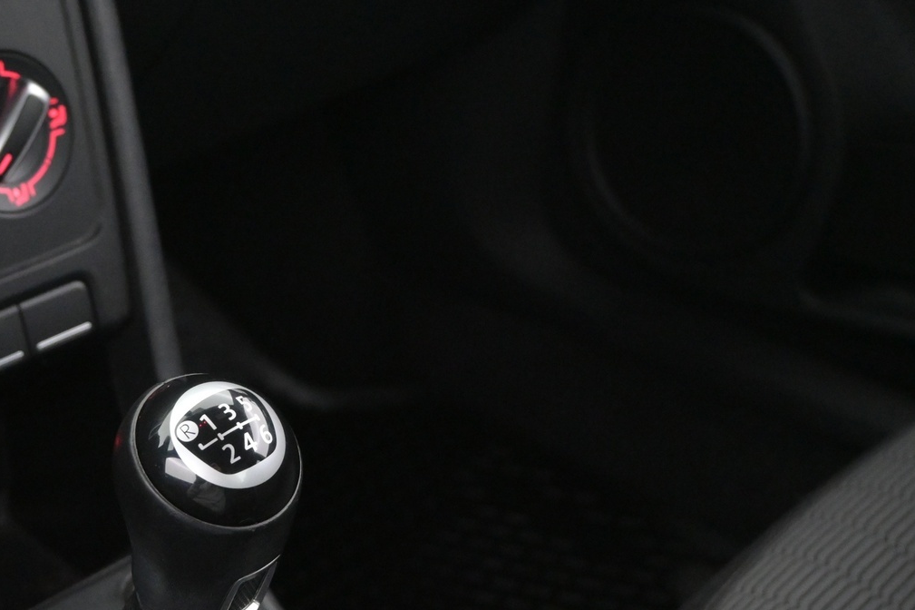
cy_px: 461
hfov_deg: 35.9
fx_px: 1377
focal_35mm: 54
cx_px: 221
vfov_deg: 24.7
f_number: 4
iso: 5000
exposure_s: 1/40
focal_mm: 22.5
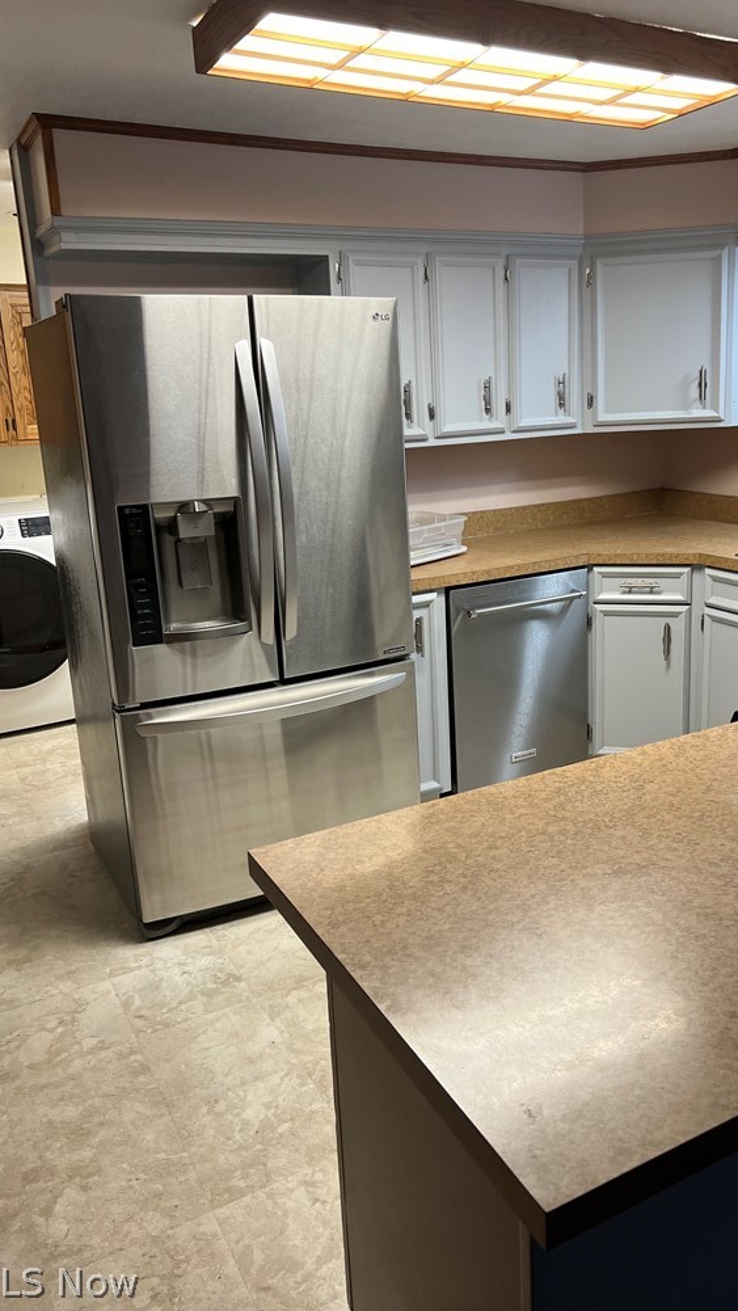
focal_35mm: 29
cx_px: 460
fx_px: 1008
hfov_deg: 39.9
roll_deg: +2.0
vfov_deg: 66.0
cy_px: 641
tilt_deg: -12.7
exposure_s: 1/120
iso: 125
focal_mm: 5.7
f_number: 1.5
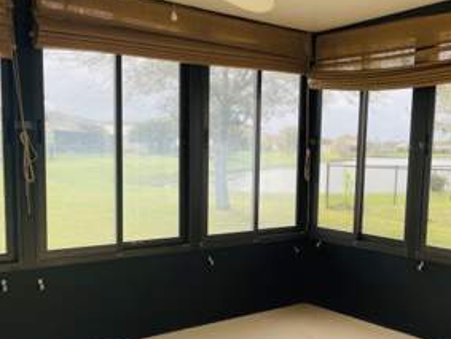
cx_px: 279
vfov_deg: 32.8
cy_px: 214
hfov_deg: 42.6
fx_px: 574
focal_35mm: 44
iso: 32
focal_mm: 4.2
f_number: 1.6
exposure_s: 1/136
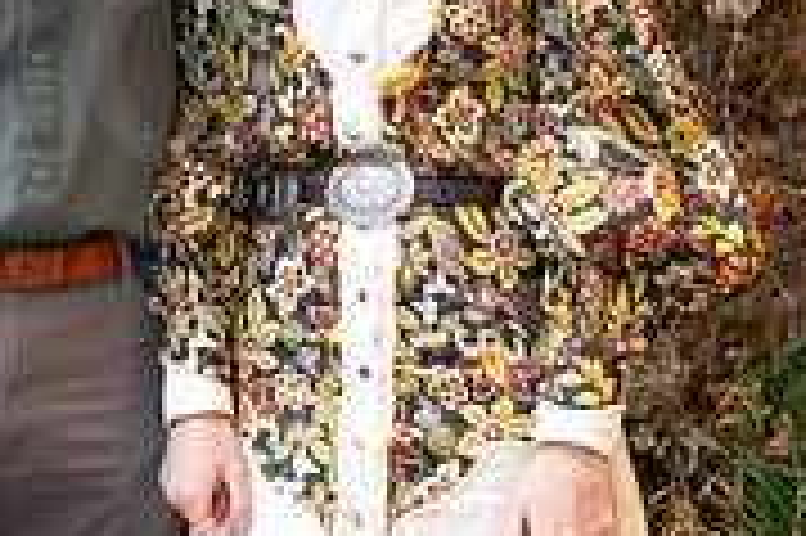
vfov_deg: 9.7
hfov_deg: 14.5
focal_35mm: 141
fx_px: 3154
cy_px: 54
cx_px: 167
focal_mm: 56
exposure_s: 1/100
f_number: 5
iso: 3200
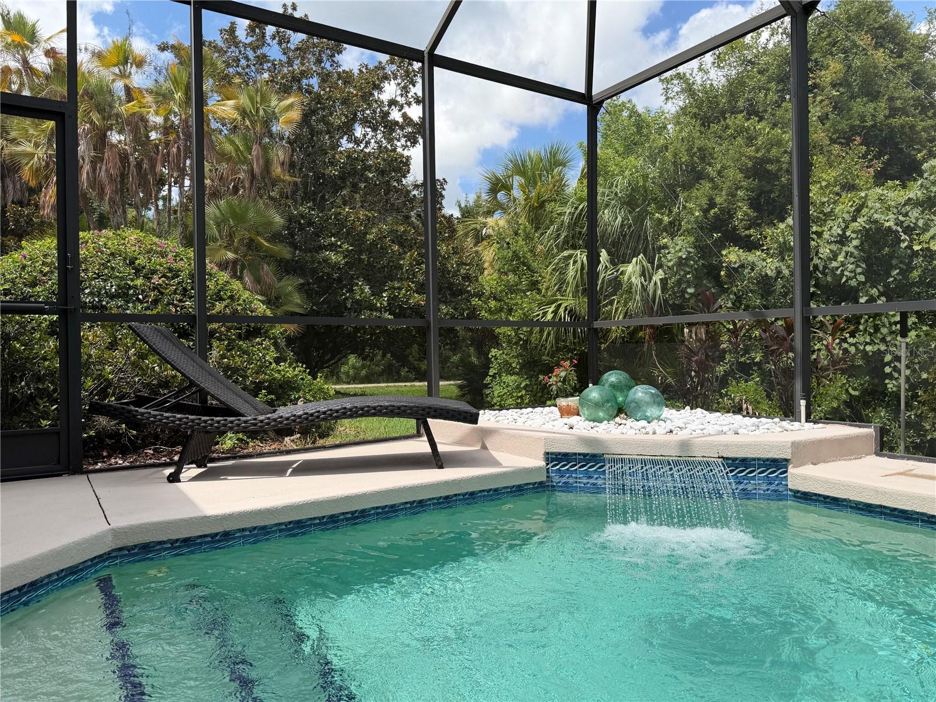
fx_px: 649
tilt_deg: -0.5
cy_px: 351
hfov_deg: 71.6
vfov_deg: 56.8
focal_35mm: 24
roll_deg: +0.8
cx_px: 468
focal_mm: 6.76
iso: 80
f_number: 1.78
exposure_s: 1/1855
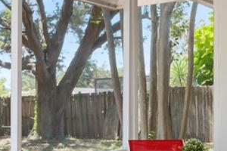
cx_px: 46
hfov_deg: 25.0
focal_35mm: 80
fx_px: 504
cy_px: 106
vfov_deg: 17.0
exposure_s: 1/20
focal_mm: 15
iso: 250
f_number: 8
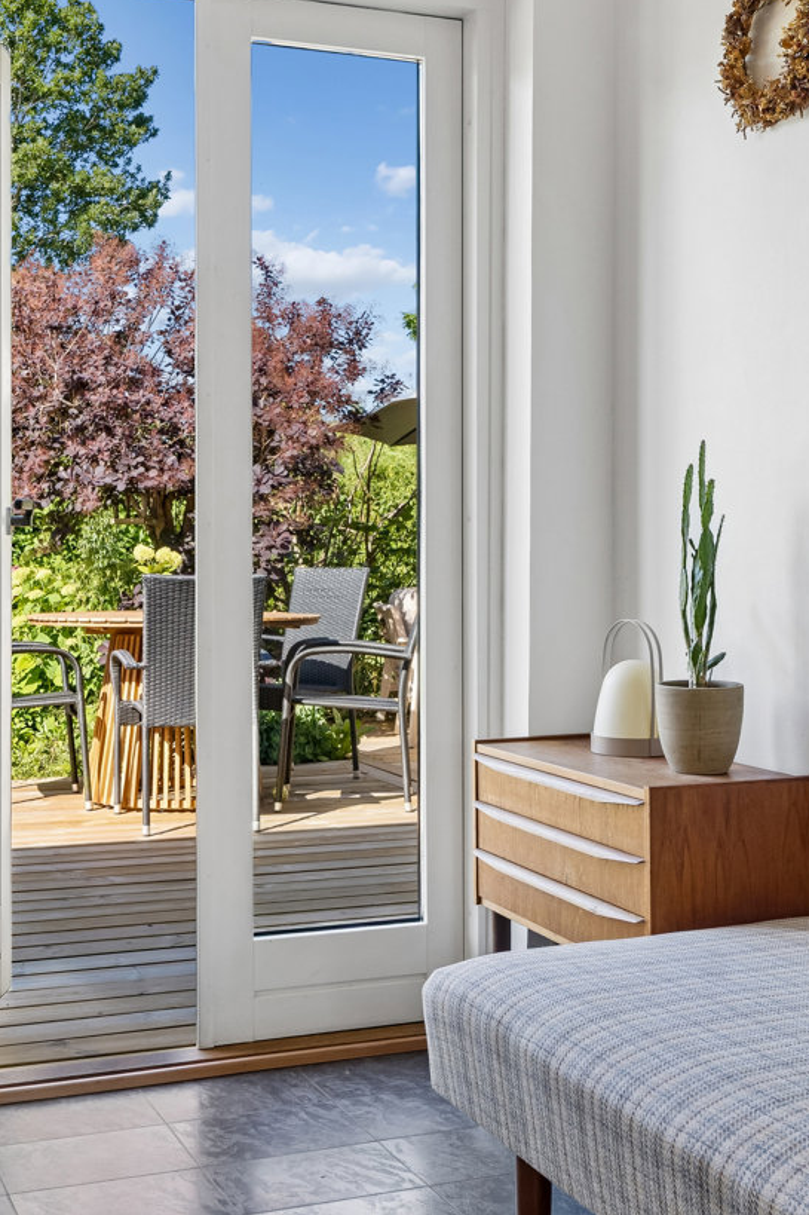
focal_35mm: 44
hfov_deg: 30.3
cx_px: 284
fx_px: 1484
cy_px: 563
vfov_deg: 44.5
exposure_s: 1/15
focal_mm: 20
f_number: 8
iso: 200
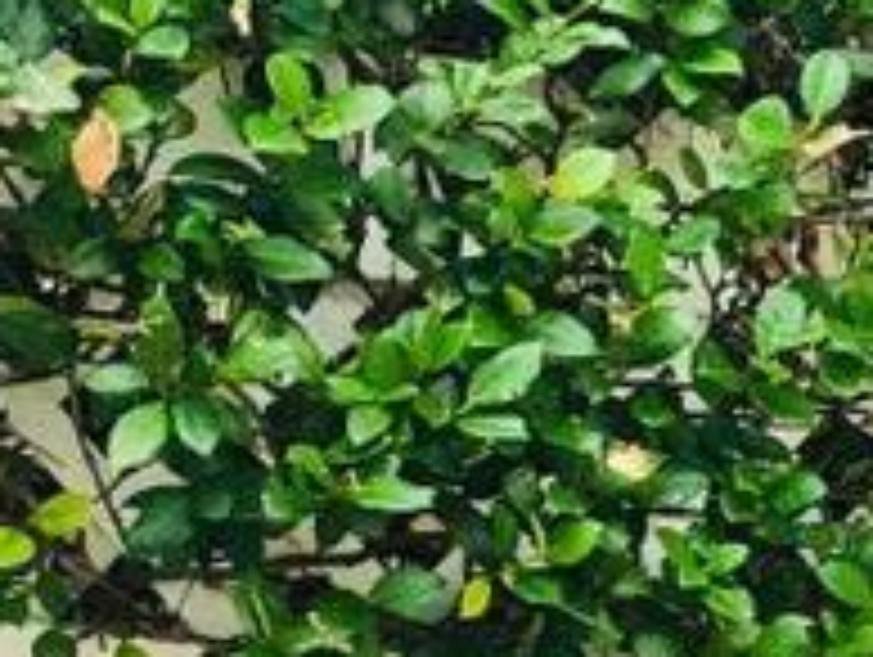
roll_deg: -1.9
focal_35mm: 197
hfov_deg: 9.0
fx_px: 4974
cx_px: 2113
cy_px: 1246
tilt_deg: -5.3
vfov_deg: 7.3
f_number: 1.8
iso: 40
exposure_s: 1/120
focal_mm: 4
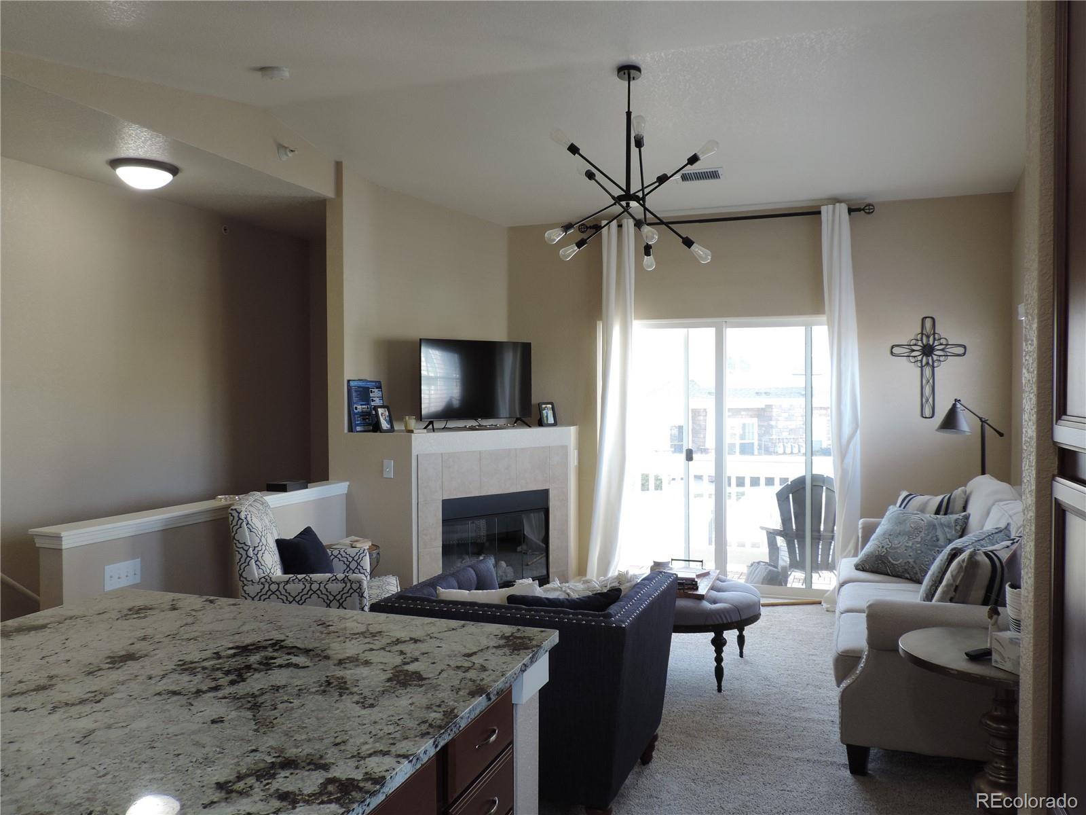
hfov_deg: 63.4
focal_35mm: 28
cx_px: 543
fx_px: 878
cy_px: 408
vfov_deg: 49.7
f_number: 3.1
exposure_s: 1/30
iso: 100
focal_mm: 4.9
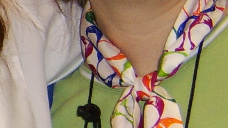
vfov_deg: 6.5
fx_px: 1125
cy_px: 22
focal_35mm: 186
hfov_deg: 10.9
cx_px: -175
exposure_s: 1/30
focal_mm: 8.13
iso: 141
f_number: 2.7
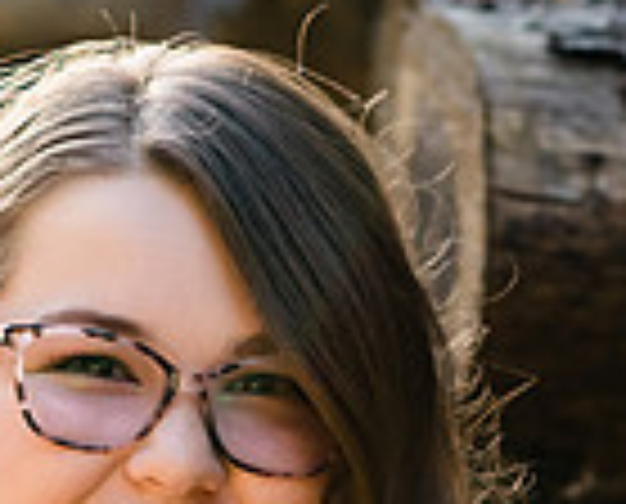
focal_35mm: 332
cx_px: 194
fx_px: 6168
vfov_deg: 4.7
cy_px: 767
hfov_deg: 5.8
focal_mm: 85
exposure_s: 1/800
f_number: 2.8
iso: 640
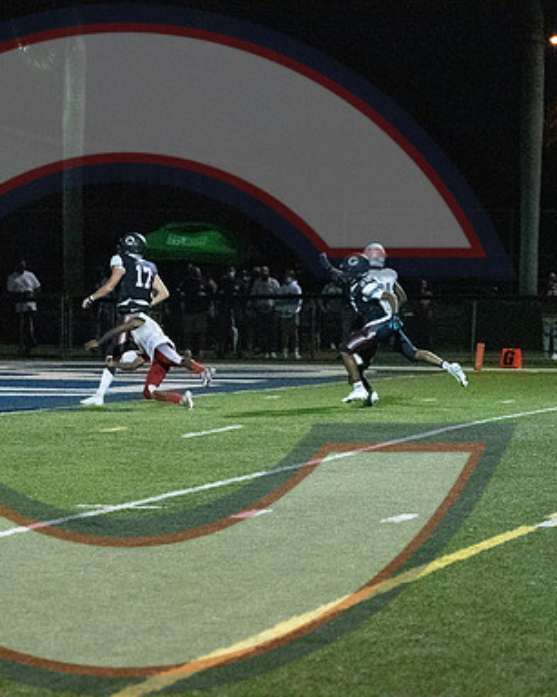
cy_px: 349
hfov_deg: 10.3
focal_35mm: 149
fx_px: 3072
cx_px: 118
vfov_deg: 12.9
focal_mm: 70
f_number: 2.8
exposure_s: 1/3200
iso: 36000
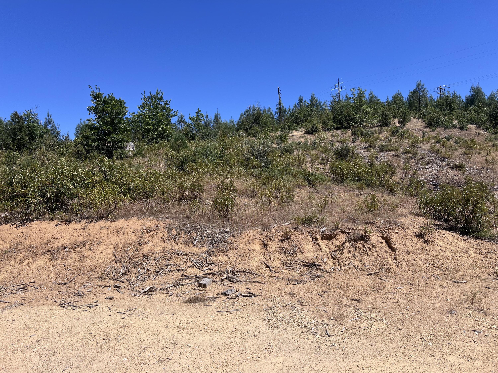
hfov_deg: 67.3
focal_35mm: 26
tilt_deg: +3.1
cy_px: 186
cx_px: 249
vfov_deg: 53.1
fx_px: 374
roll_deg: +2.7
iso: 50
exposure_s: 1/5076
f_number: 1.5
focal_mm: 5.7
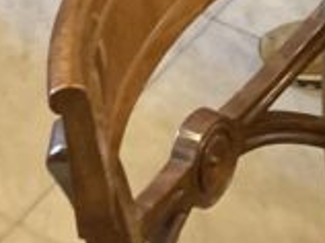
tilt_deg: -19.1
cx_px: 150
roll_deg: -2.5
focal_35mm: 169
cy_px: -537
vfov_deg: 7.5
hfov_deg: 11.7
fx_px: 1584
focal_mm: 4.25
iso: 400
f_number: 1.8
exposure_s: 1/50
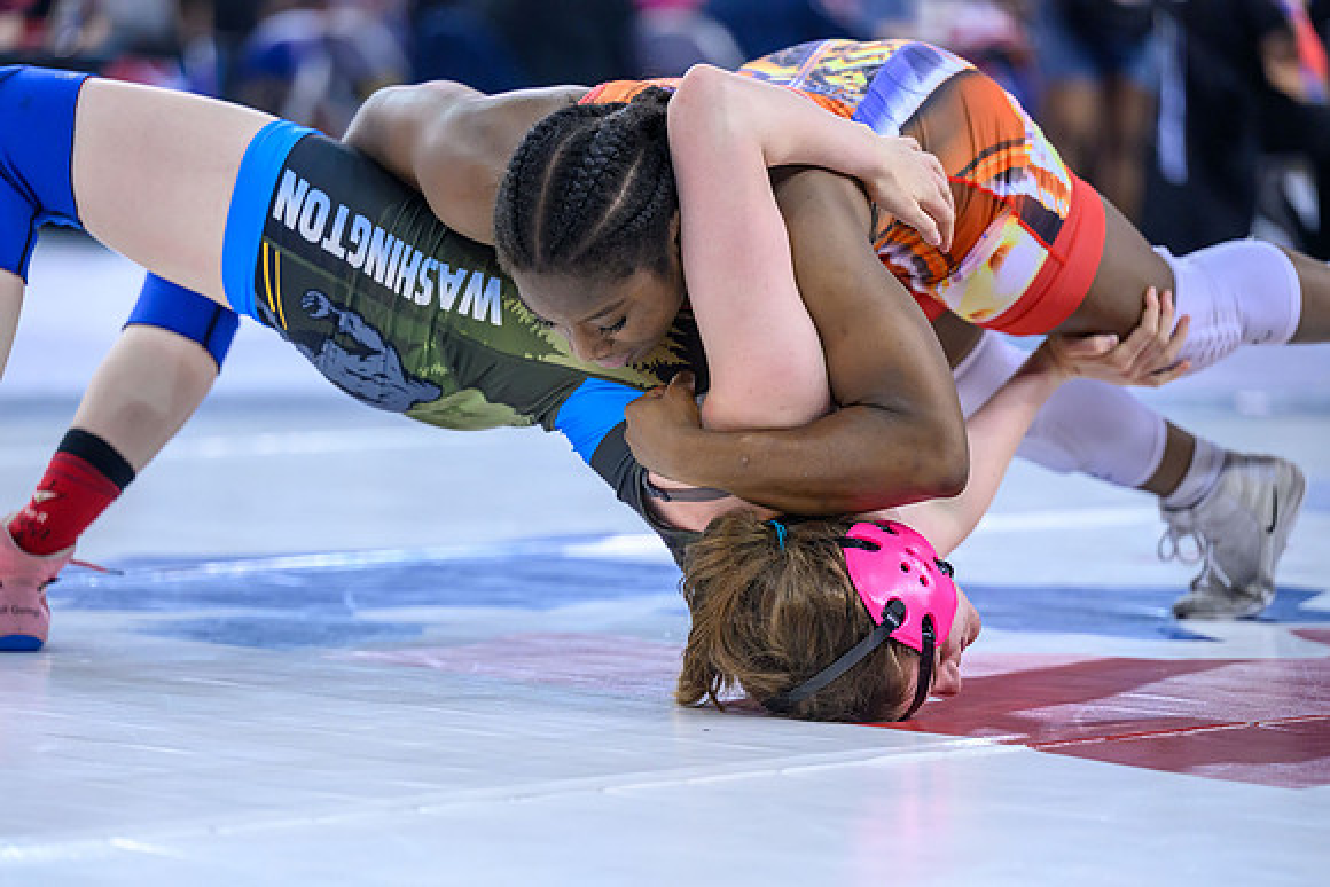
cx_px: 612
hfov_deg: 12.8
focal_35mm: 160
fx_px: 5919
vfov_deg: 8.6
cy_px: 490
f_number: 2.8
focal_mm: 145
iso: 2500
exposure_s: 1/800
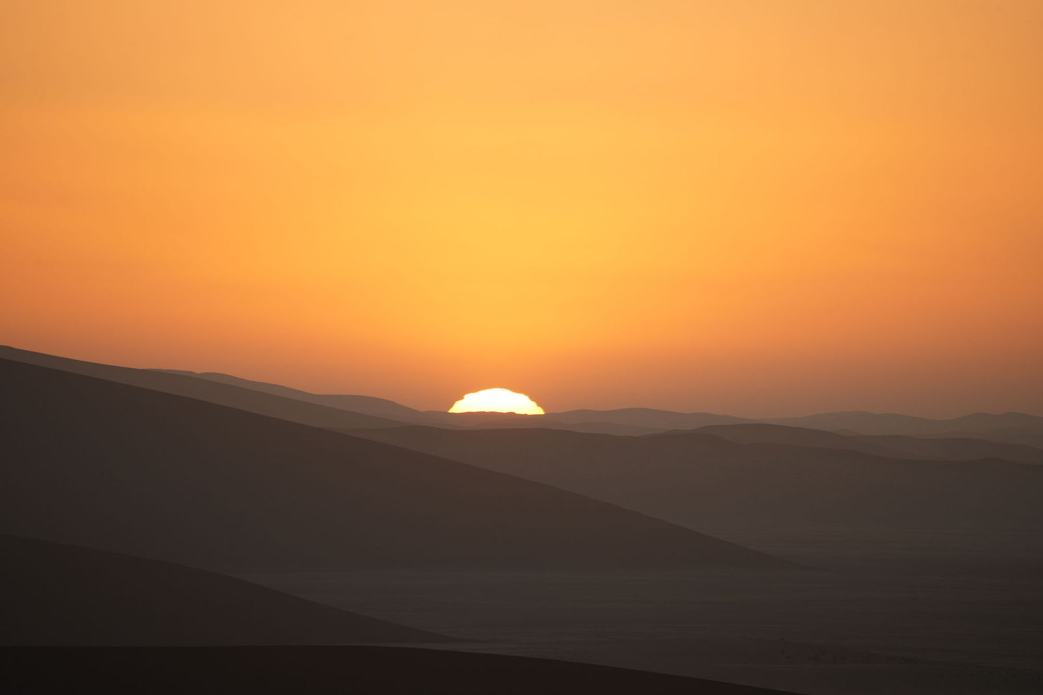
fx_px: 11586
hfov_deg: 5.2
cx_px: 522
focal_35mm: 400
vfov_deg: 3.4
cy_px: 348
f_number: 6.3
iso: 320
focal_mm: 400
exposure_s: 1/500
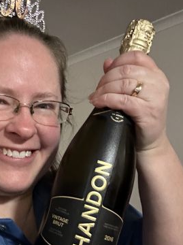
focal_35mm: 50
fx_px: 353
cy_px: 141
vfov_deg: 38.1
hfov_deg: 28.5
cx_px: 39
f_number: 1.9
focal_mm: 2.69
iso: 640
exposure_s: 1/17
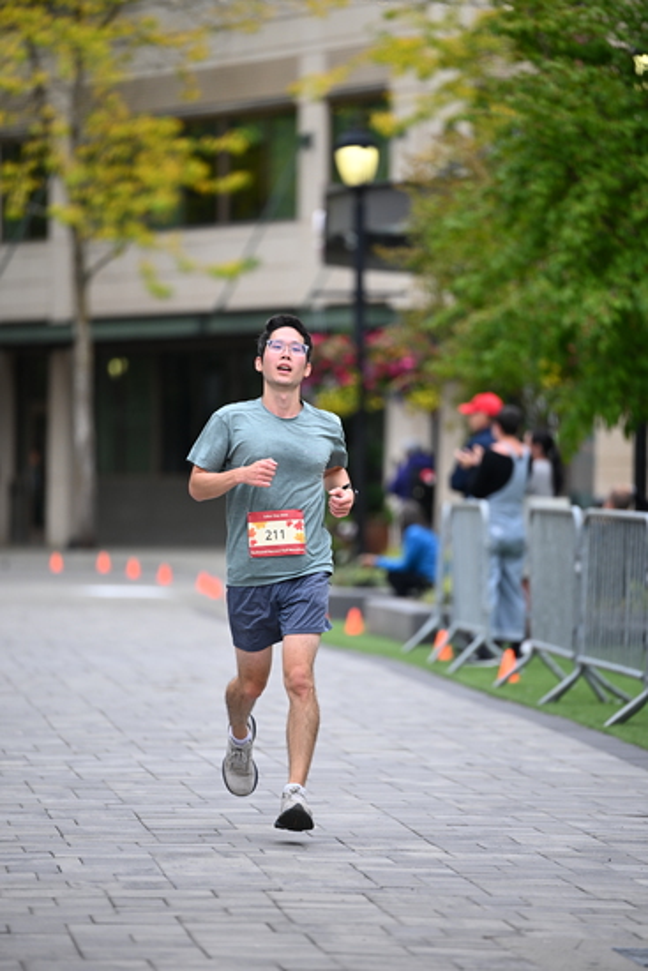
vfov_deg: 10.3
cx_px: 324
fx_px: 5396
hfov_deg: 6.9
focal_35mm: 200
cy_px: 486
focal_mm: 200
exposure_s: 1/2000
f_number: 2.8
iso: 640
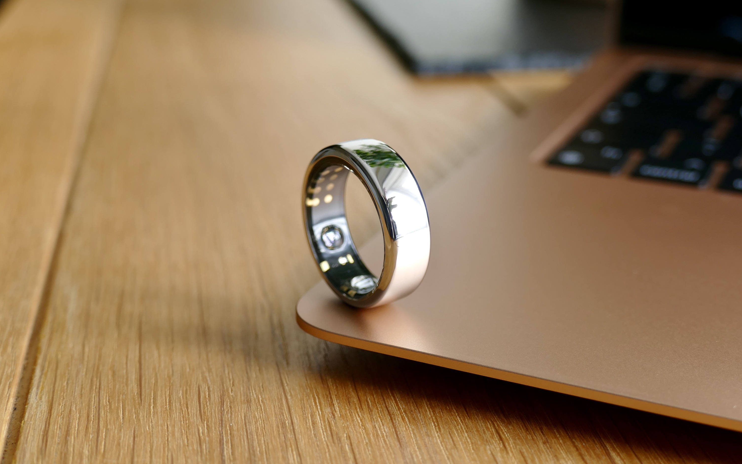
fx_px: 971
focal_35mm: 48
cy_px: 224
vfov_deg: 26.9
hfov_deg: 41.8
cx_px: 371
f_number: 3.3
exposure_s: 1/80
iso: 125
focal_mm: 17.27
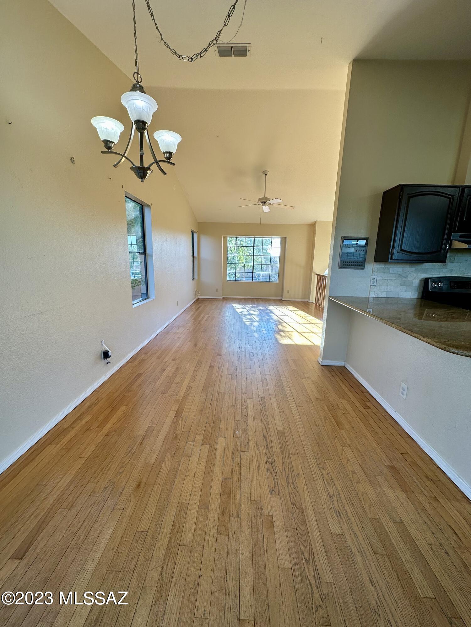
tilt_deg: -12.1
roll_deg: -0.9
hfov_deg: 85.7
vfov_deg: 102.1
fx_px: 254
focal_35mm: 14
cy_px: 314
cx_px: 236
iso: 40
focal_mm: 2.22
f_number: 2.2
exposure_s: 1/155
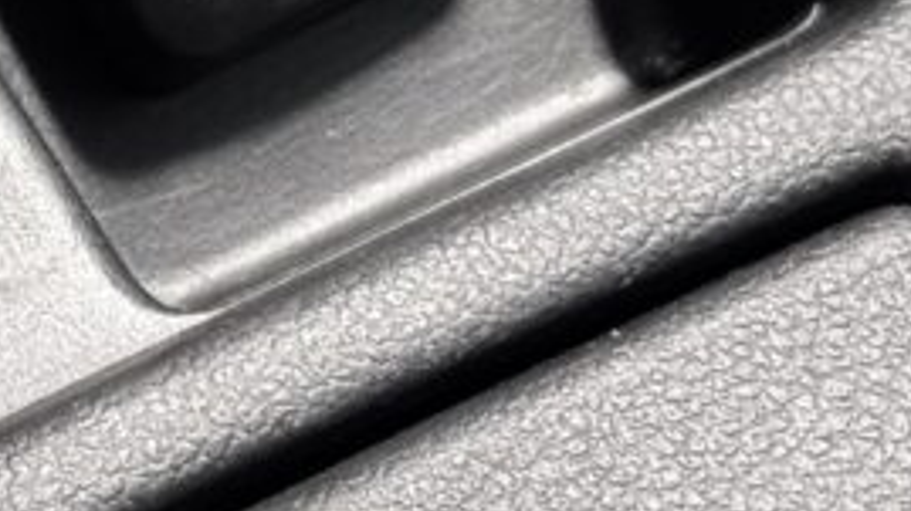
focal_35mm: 199
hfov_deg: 10.4
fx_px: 4805
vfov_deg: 6.1
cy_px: 30
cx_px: -572
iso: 640
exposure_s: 1/30
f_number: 1.78
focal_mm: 6.76
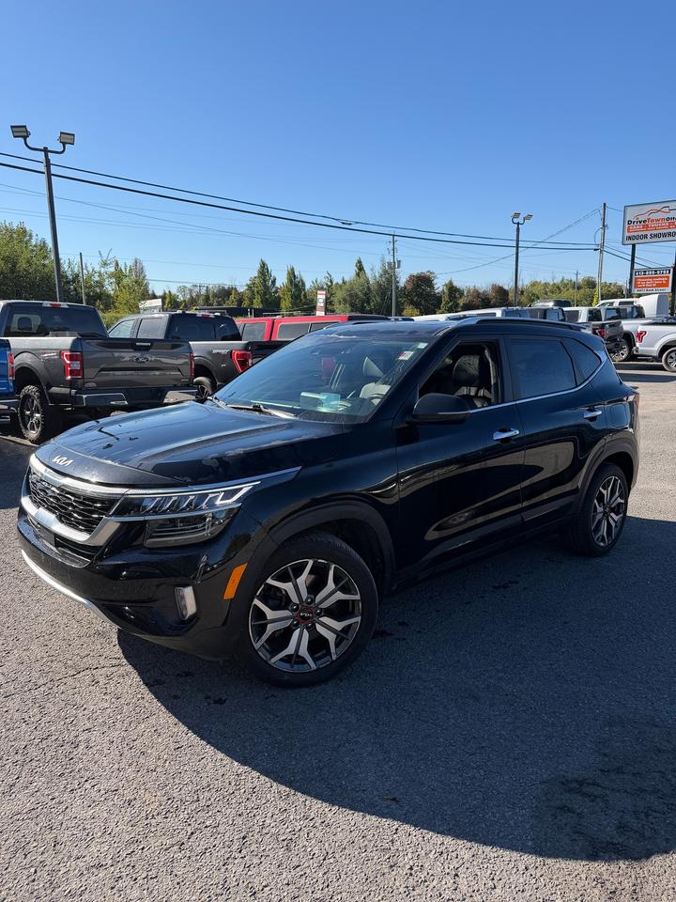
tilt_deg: -12.0
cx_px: 338
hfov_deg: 56.8
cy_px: 451
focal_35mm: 24
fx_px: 625
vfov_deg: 71.6
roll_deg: -0.2
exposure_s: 1/3279
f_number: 1.78
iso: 80
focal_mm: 6.76
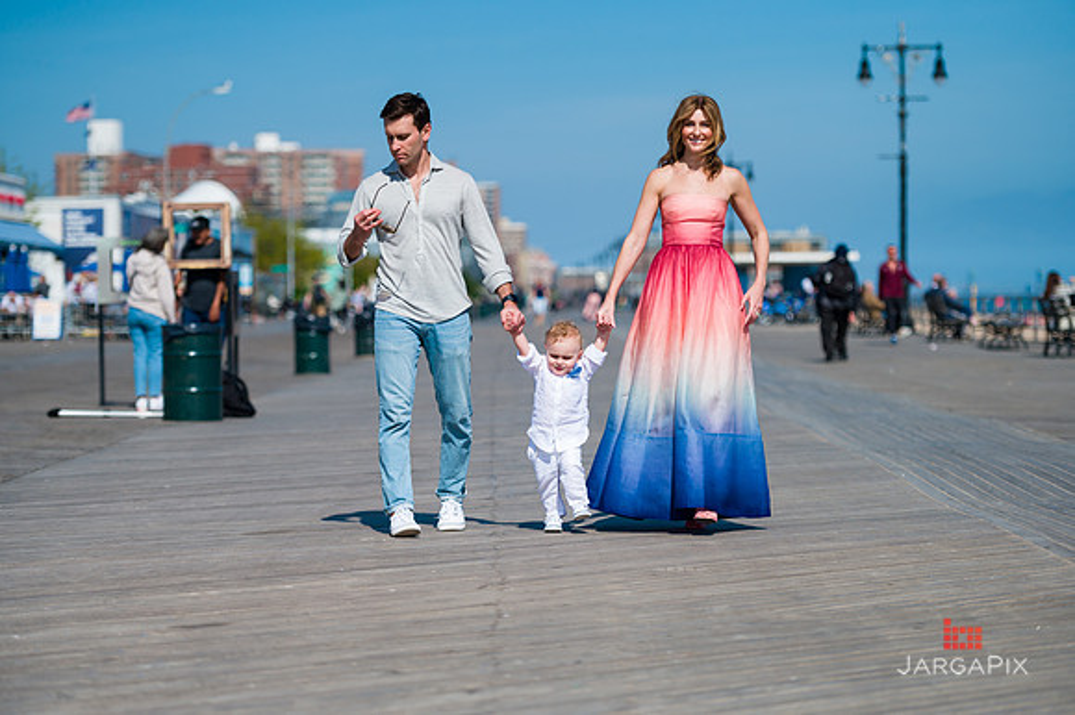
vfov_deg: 11.8
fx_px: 3462
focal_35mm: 116
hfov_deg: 17.7
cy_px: 358
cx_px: 538
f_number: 3.2
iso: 200
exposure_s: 1/6400
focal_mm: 116
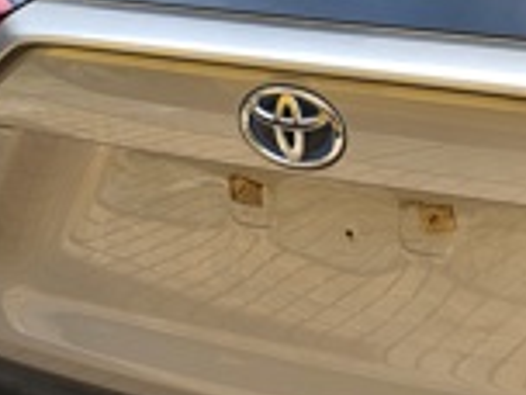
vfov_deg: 15.1
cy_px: 55
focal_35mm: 97
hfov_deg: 19.4
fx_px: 1474
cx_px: 581
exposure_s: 1/180
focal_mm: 6.3
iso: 12
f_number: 1.7
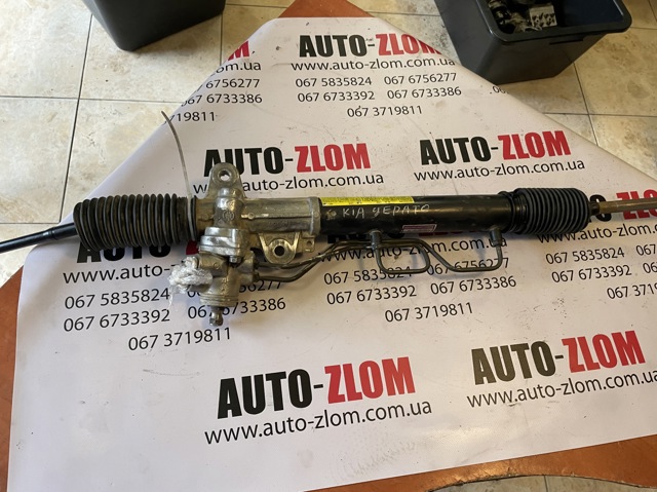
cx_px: 328
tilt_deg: -68.3
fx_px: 493
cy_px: 246
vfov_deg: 53.0
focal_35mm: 26
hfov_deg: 67.3
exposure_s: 1/70
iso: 125
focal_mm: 4.2
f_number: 1.6
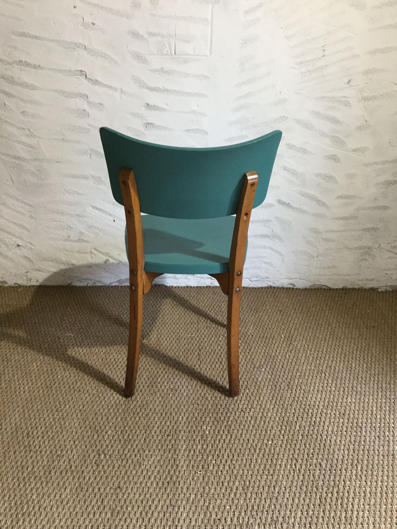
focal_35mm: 31
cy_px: 264
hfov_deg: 45.4
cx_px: 198
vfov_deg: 58.4
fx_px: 474
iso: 125
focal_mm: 3.3
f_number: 2.4
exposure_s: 1/33
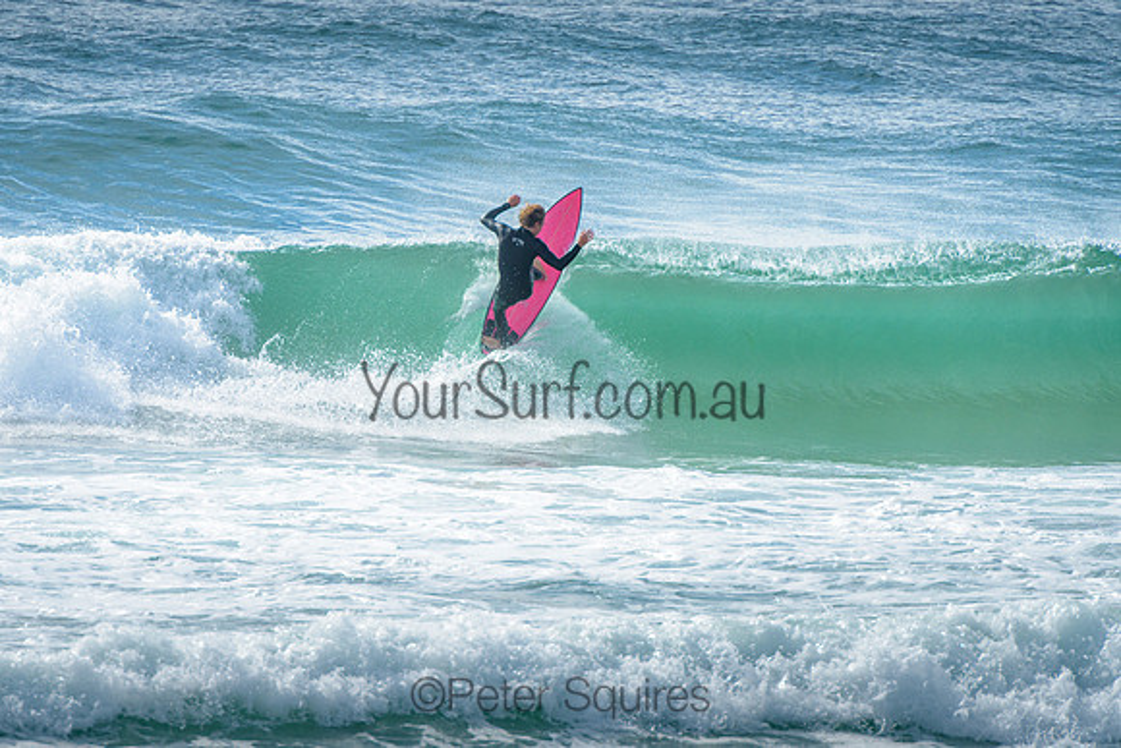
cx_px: 527
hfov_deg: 4.2
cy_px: 329
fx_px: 15274
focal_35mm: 490
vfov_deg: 2.8
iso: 200
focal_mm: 400
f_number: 8
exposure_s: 1/1600
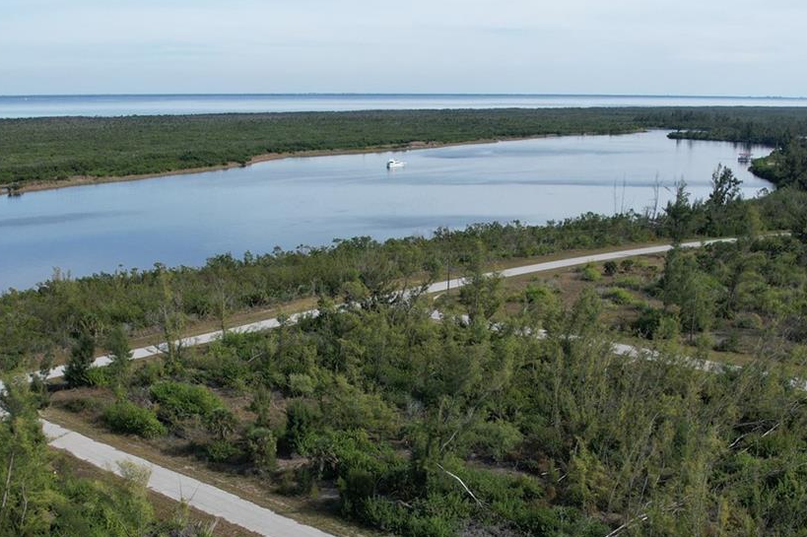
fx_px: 963
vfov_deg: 30.7
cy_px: 397
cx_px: 380
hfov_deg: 45.4
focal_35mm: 43
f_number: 2.8
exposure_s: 1/1600
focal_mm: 8.38
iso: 100
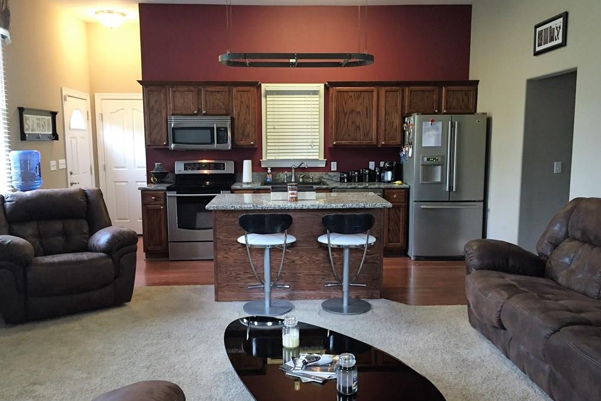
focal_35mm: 31
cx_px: 299
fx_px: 517
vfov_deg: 42.3
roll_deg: +0.0
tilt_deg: -7.3
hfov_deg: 60.3
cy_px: 206
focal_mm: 4.15
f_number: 2.2
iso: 160
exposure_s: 1/30
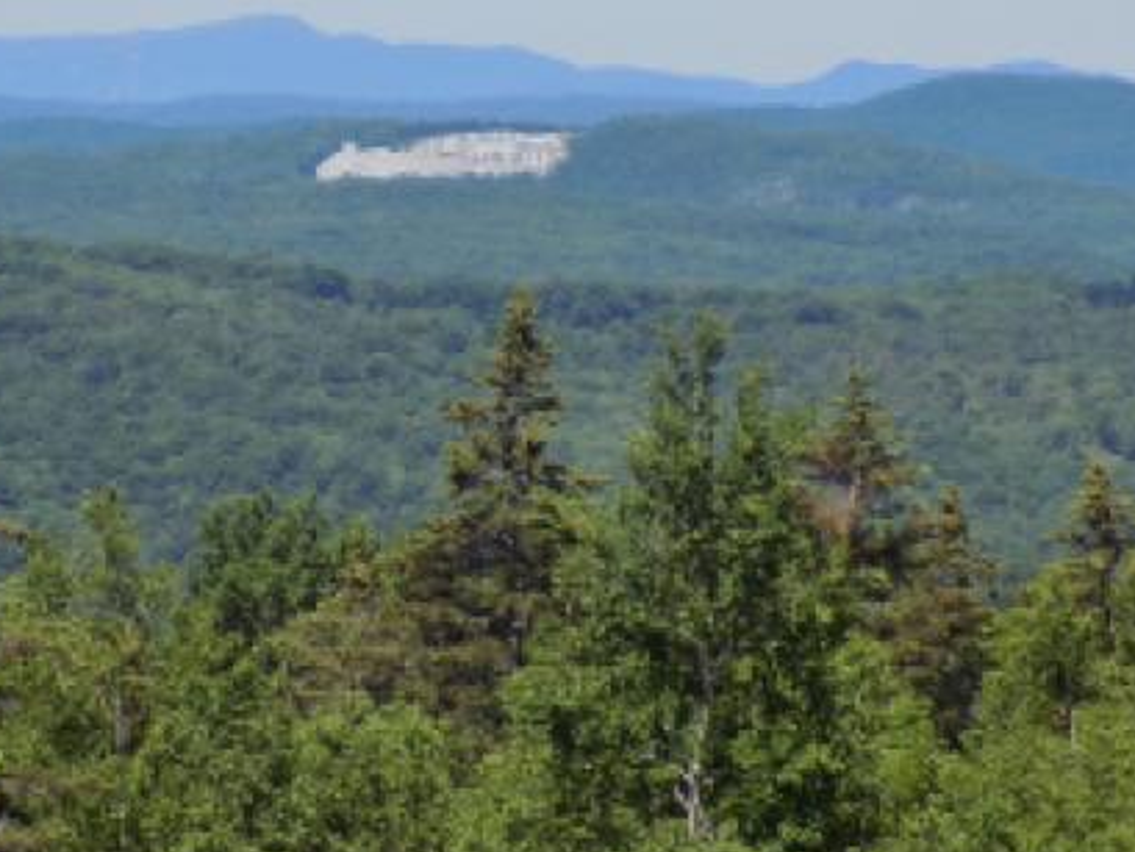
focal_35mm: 268
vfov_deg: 5.5
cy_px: 221
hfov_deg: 7.4
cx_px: 316
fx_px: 8790
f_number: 4.7
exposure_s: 1/640
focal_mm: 19.1
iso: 80
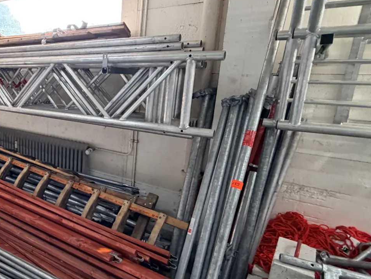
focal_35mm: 28
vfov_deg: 49.7
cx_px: 63
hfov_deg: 57.6
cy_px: 144
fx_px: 300
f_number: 2.2
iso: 320
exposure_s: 1/100
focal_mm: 2.22
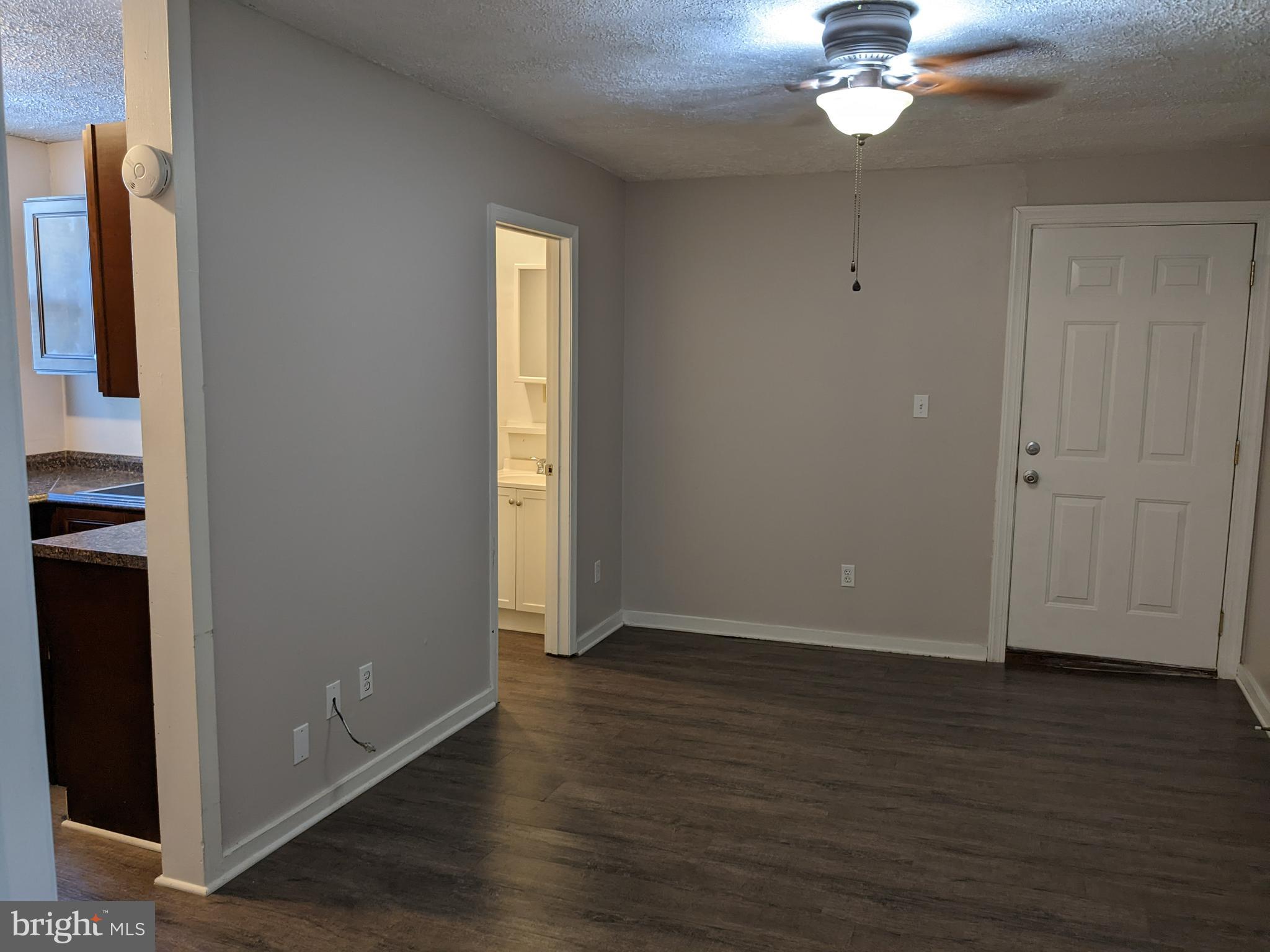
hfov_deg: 65.3
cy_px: 476
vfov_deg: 51.4
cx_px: 635
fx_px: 991
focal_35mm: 27
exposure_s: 1/30
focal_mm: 4.38
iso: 61
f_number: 1.73
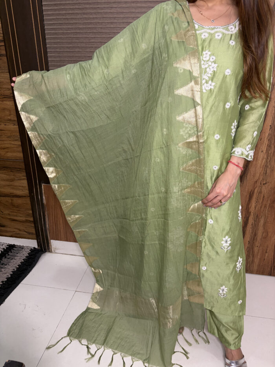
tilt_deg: -23.5
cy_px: 184
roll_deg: -0.3
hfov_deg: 53.1
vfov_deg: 67.3
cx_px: 138
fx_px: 275
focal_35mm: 26
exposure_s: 1/50
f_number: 1.6
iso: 160
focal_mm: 5.96
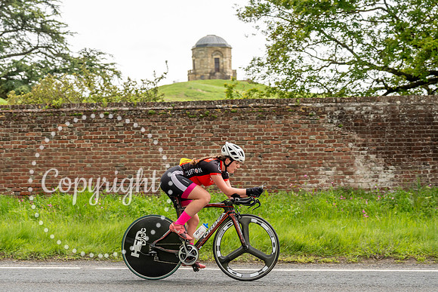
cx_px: 199
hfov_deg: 26.4
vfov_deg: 17.8
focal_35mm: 77
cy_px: 159
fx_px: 934
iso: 640
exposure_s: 1/1000
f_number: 4.5
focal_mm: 70
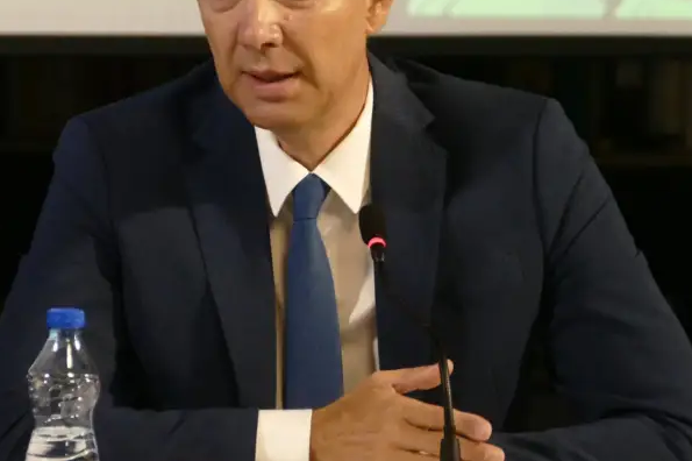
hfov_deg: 4.4
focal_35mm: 472
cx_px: 335
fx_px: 9067
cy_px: 180
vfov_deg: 2.9
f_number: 4
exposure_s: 1/250
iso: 3200
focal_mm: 100.06
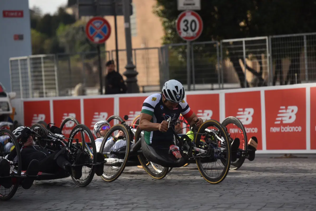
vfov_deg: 8.6
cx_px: 158
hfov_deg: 12.8
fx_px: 1404
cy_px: 106
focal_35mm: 160
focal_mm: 160
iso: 500
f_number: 4
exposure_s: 1/3200
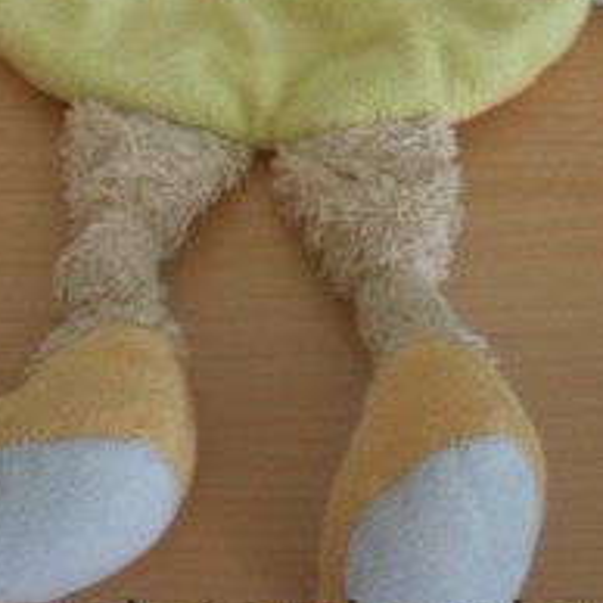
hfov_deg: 19.3
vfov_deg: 18.4
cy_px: -109
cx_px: 258
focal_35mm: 90
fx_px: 1774
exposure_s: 1/16.1
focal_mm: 6.3
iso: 200
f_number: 3.1
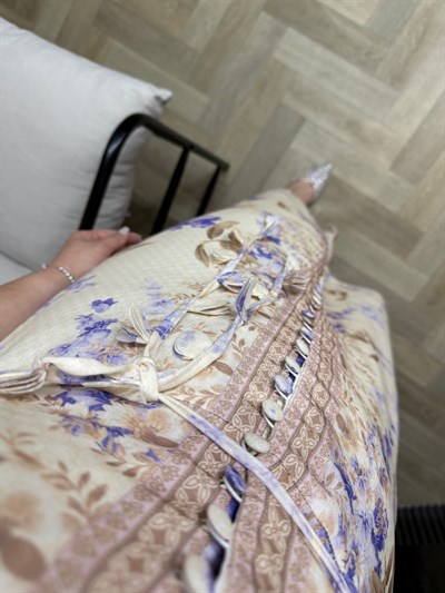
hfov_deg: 56.8
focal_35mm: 24
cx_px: 222
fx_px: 411
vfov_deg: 71.6
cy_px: 296
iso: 160
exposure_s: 1/121
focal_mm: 6.76
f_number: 1.78
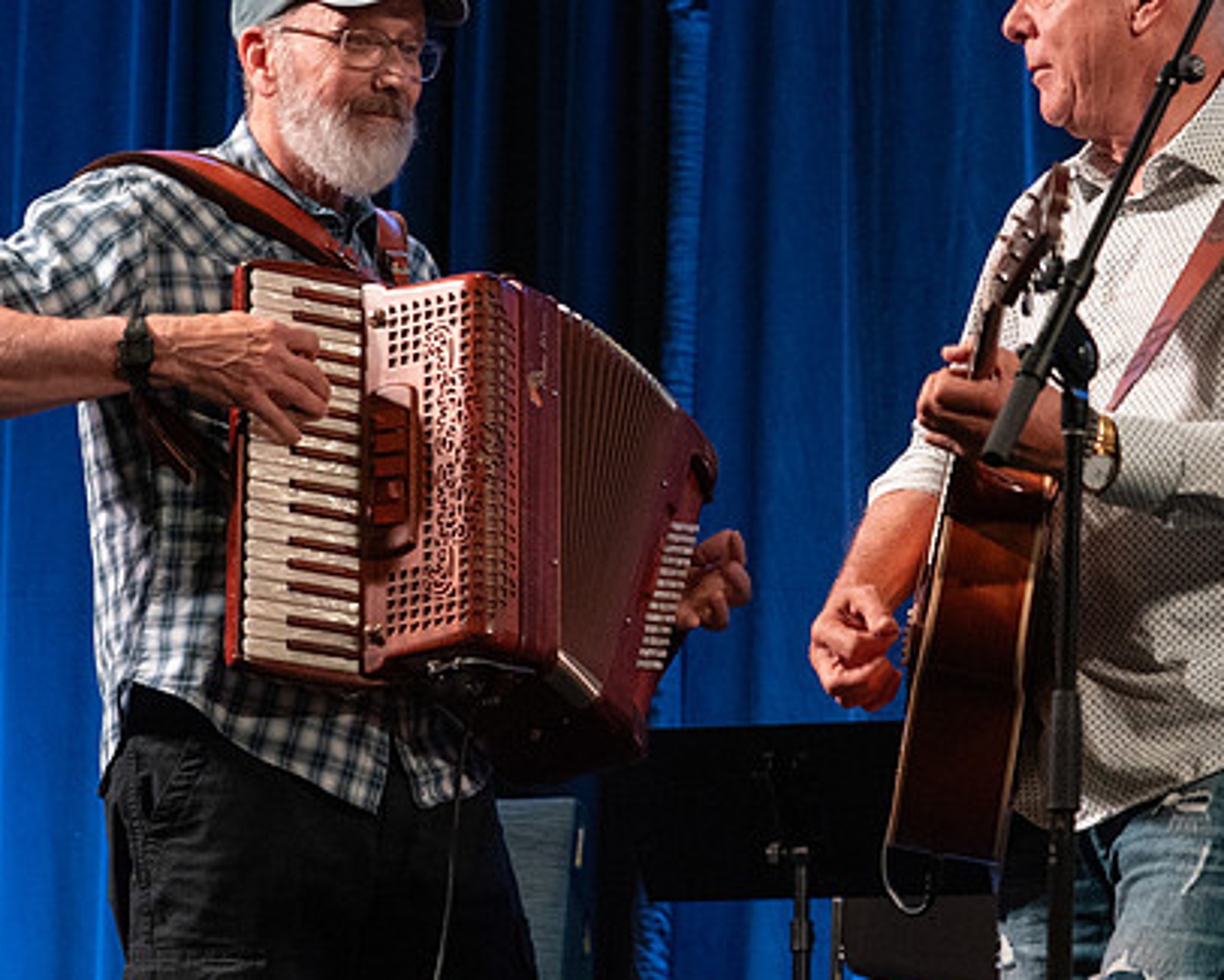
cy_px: 470
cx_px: 877
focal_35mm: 153
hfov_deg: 12.6
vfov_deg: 10.1
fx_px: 5544
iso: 6400
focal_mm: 98
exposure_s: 1/200
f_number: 5.6
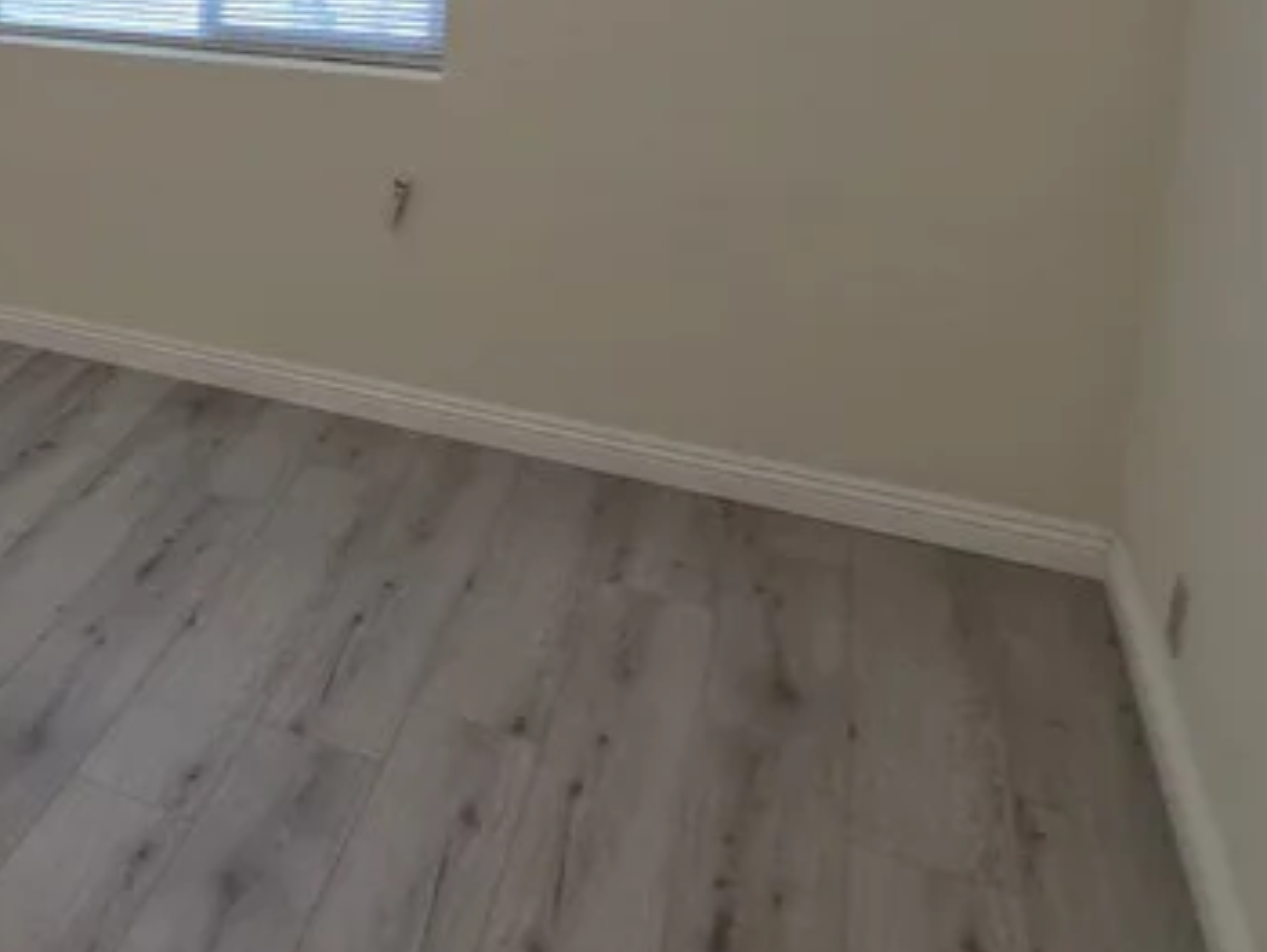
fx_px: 1392
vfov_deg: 35.0
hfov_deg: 38.3
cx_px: -199
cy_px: 51
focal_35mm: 38
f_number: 2.2
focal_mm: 1.7
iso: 40
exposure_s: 1/60
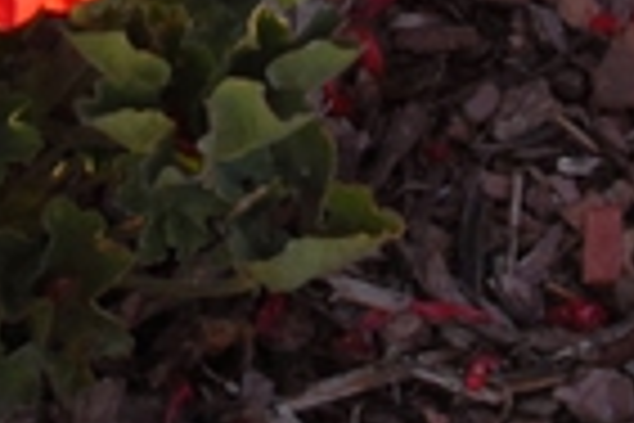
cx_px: -18
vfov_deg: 3.5
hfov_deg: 5.4
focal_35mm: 382
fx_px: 6720
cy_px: -1006
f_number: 6.3
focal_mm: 35
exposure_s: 1/160
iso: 400
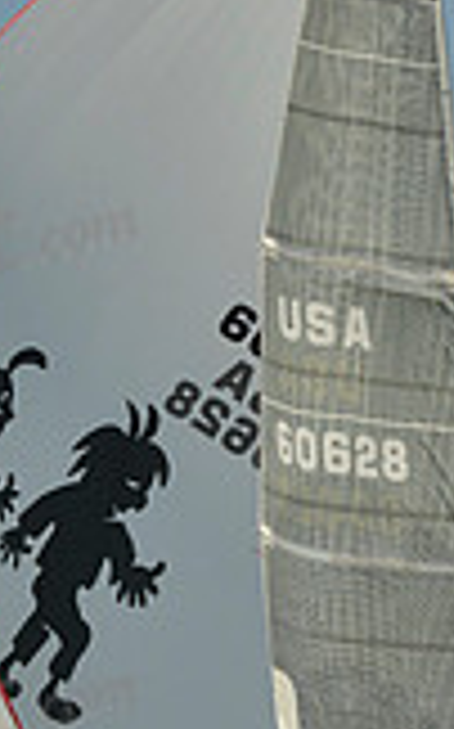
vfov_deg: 8.2
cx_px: 371
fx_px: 5077
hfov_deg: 5.1
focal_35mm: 256
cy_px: 459
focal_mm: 70
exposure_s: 1/1250
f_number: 8
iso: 200
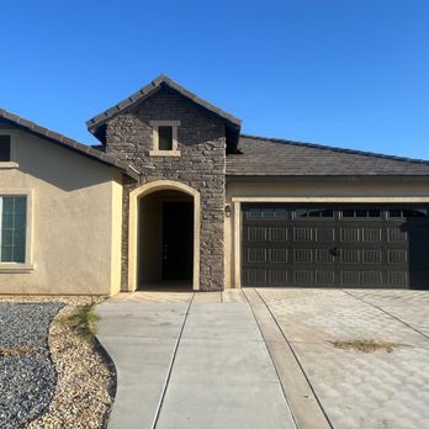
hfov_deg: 49.7
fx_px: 463
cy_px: 221
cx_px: 198
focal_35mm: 33
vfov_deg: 49.7
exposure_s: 1/3077
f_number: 1.5
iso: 50
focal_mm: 5.7
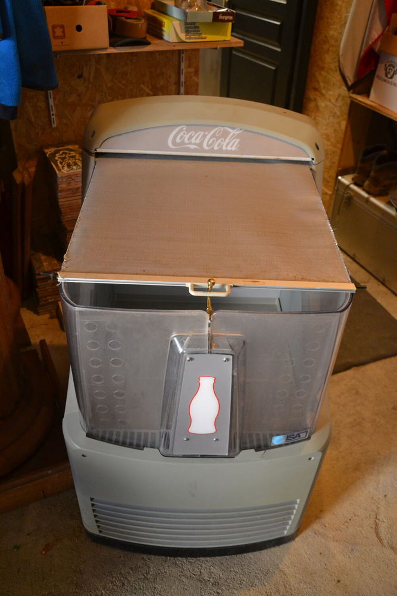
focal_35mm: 32
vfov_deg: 59.5
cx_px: 198
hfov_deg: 41.7
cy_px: 298
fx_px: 521
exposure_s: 1/60
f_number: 3.8
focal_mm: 21
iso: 1400
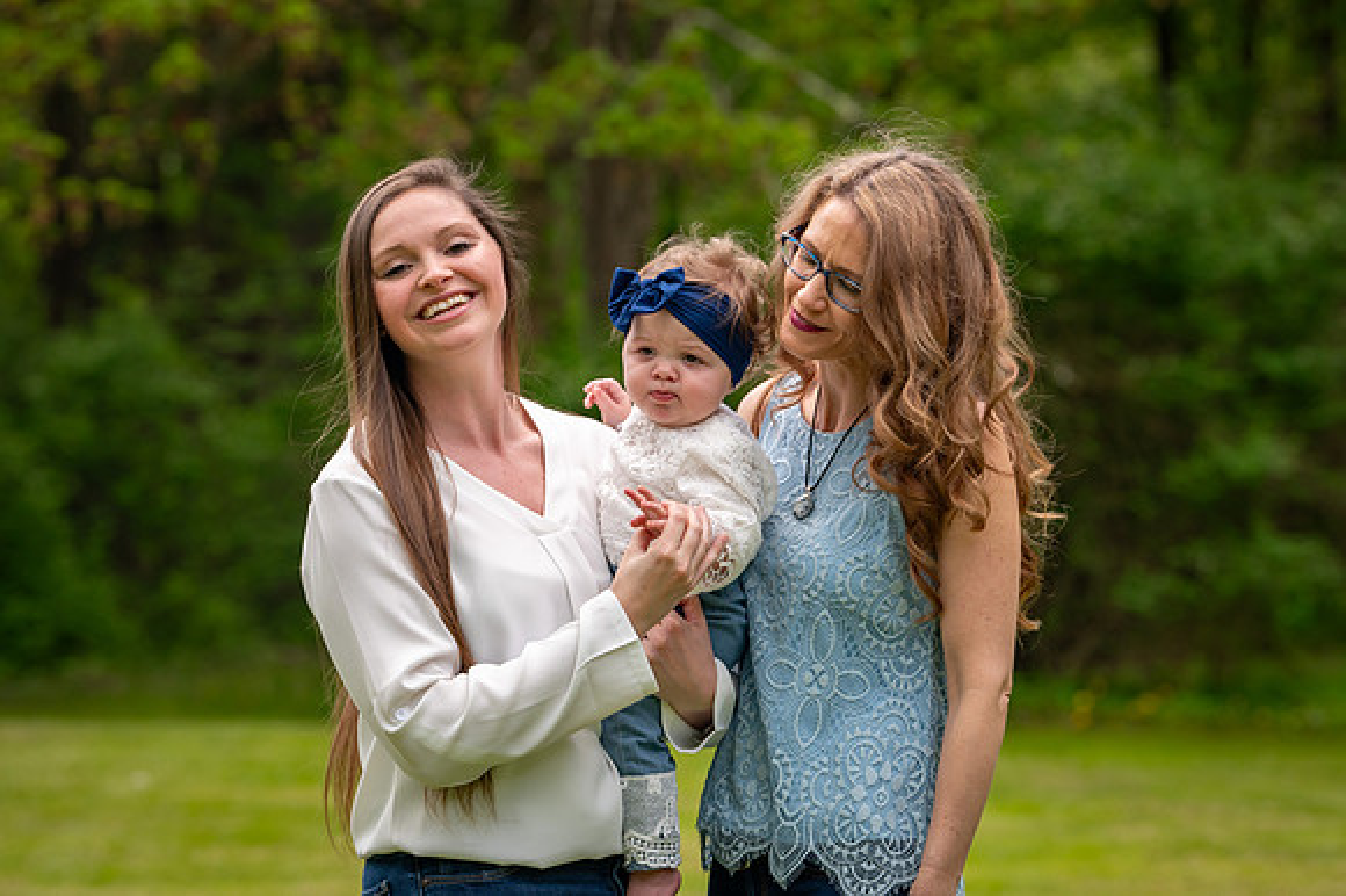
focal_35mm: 163
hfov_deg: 12.6
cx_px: 650
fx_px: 6084
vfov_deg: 8.4
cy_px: 356
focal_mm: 135
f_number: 5
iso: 400
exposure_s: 1/800
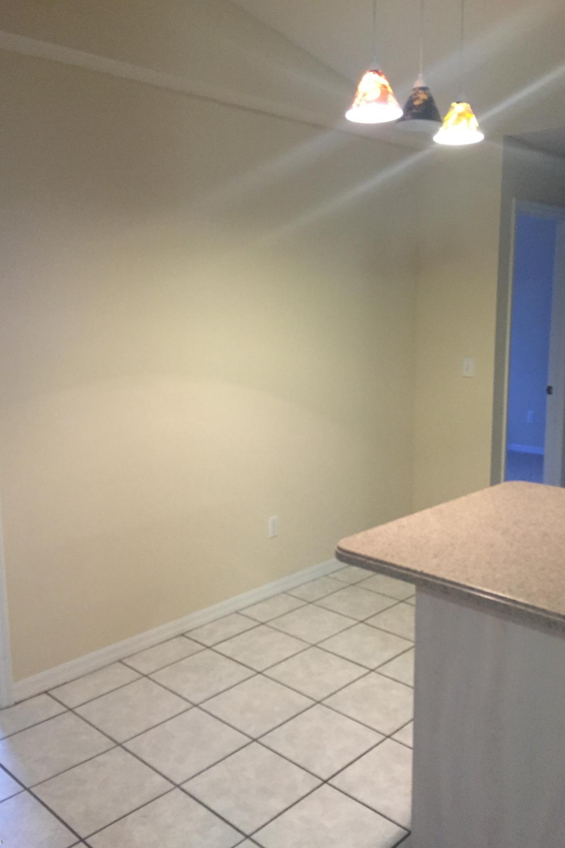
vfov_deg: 60.3
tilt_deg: -8.4
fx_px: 730
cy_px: 434
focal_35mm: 31
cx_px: 300
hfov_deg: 42.3
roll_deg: +0.4
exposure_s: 1/30
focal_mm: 4.15
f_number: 2.2
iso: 160
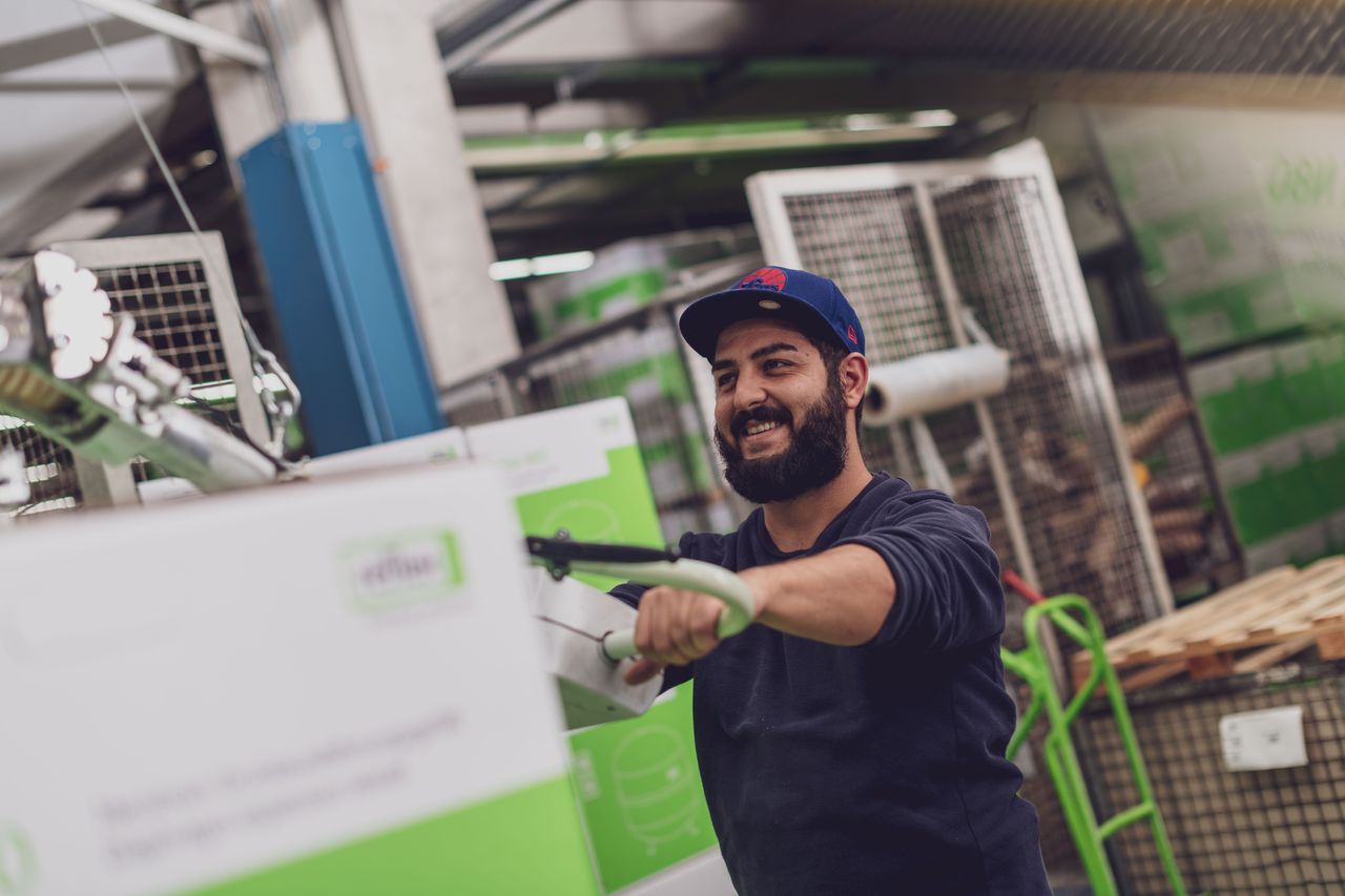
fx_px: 1868
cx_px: 672
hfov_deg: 39.6
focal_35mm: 50
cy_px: 448
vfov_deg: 27.0
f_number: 2.5
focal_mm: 50
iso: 64
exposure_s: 1/80
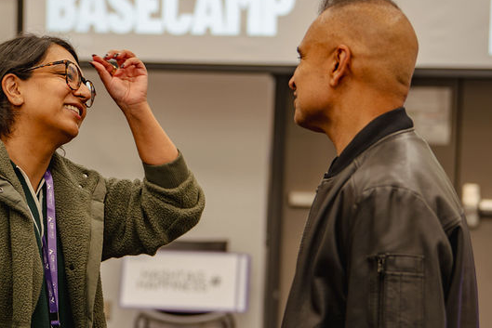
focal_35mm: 140
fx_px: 1914
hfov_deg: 14.6
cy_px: 187
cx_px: 191
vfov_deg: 9.8
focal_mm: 63
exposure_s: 1/125
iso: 320
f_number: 2.5
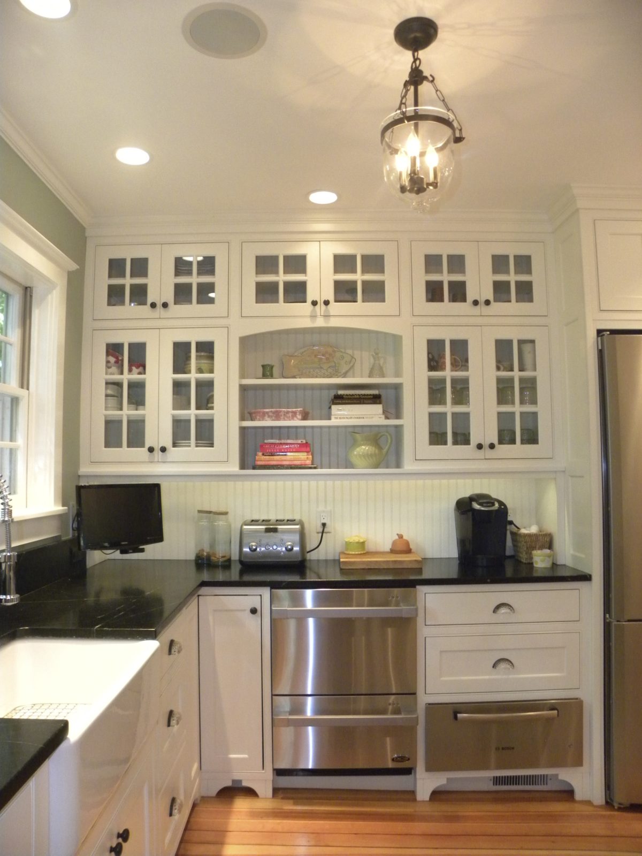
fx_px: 643
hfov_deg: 53.1
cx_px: 321
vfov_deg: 67.3
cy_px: 428
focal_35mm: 26
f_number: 2.8
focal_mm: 4.6
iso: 400
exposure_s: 1/30
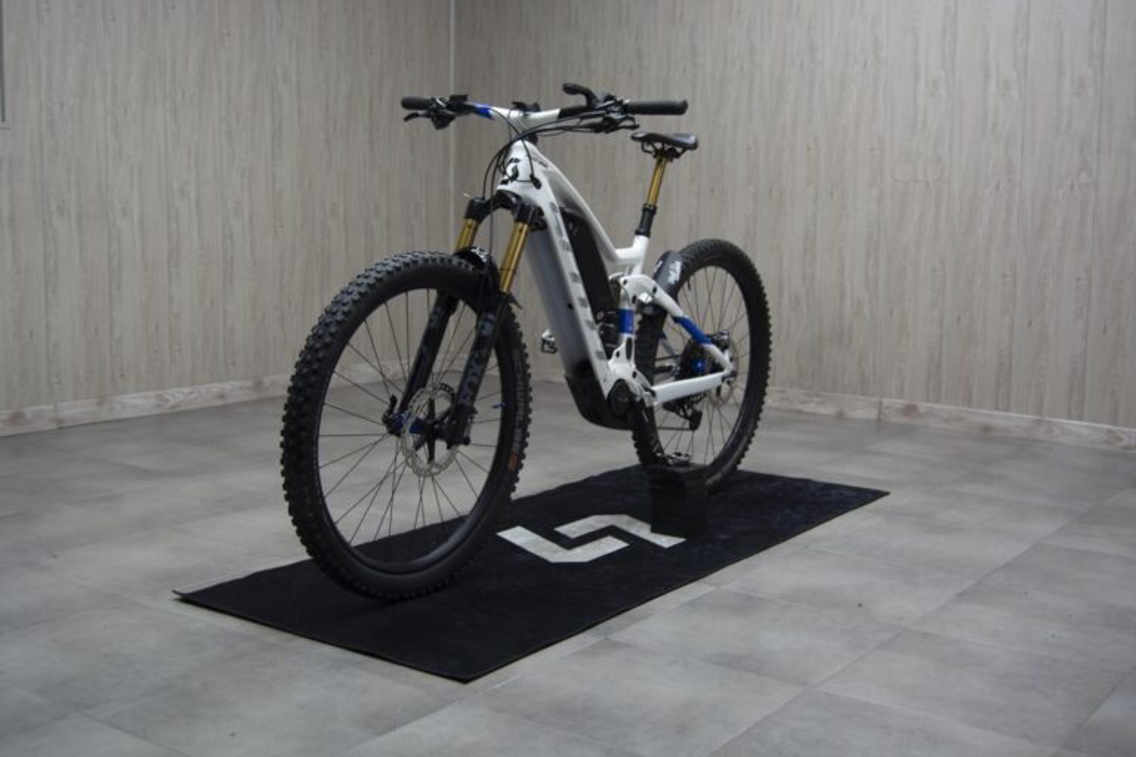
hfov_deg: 43.6
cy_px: 378
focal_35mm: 45
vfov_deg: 29.9
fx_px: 1420
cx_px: 568
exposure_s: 1/80
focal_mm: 30
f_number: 4.5
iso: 400
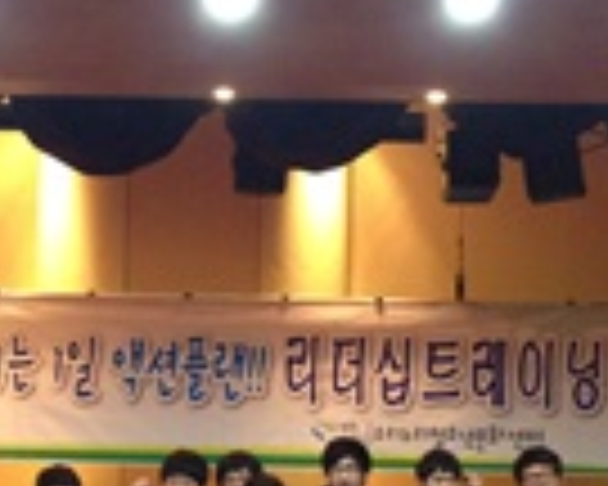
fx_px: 1817
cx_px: 189
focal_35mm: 101
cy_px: 364
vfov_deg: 15.2
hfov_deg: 18.9
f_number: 2.4
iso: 250
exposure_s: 1/20
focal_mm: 4.28
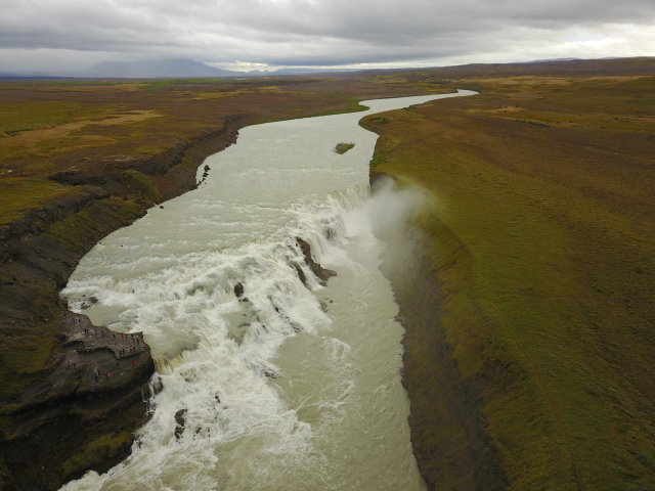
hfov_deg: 67.3
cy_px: 246
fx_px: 492
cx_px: 328
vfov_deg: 53.1
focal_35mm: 26
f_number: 2.2
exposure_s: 1/25
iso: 126
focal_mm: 4.73
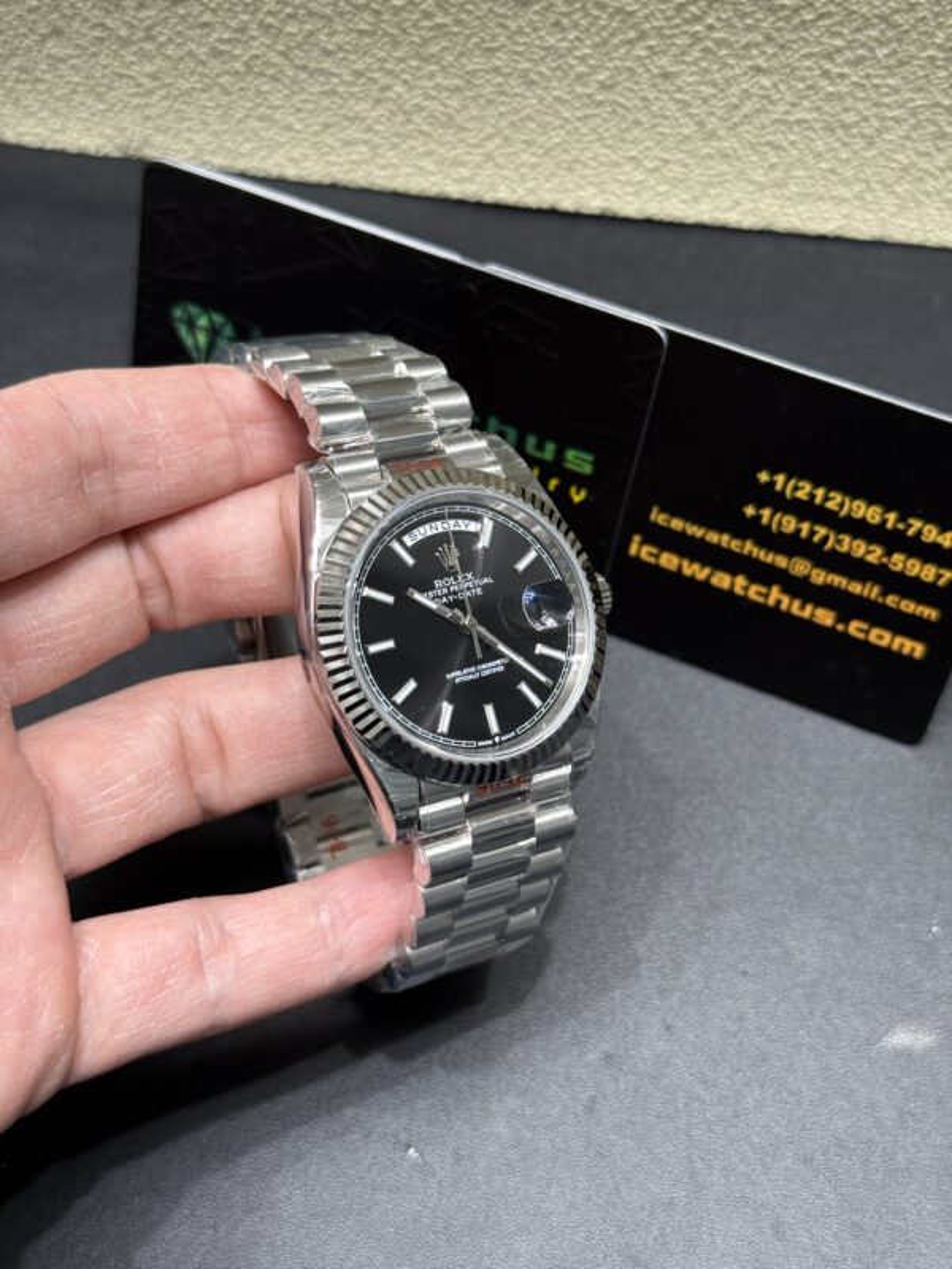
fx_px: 1760
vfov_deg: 39.7
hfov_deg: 30.3
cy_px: 634
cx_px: 476
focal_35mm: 48
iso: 125
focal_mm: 6.76
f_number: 1.78
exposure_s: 1/100
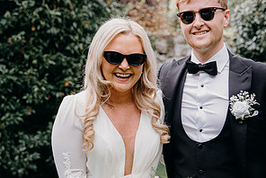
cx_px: 168
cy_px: 126
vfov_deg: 14.5
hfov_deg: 21.6
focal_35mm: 94
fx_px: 695
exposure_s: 1/200
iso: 125
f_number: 3.5
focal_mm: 48
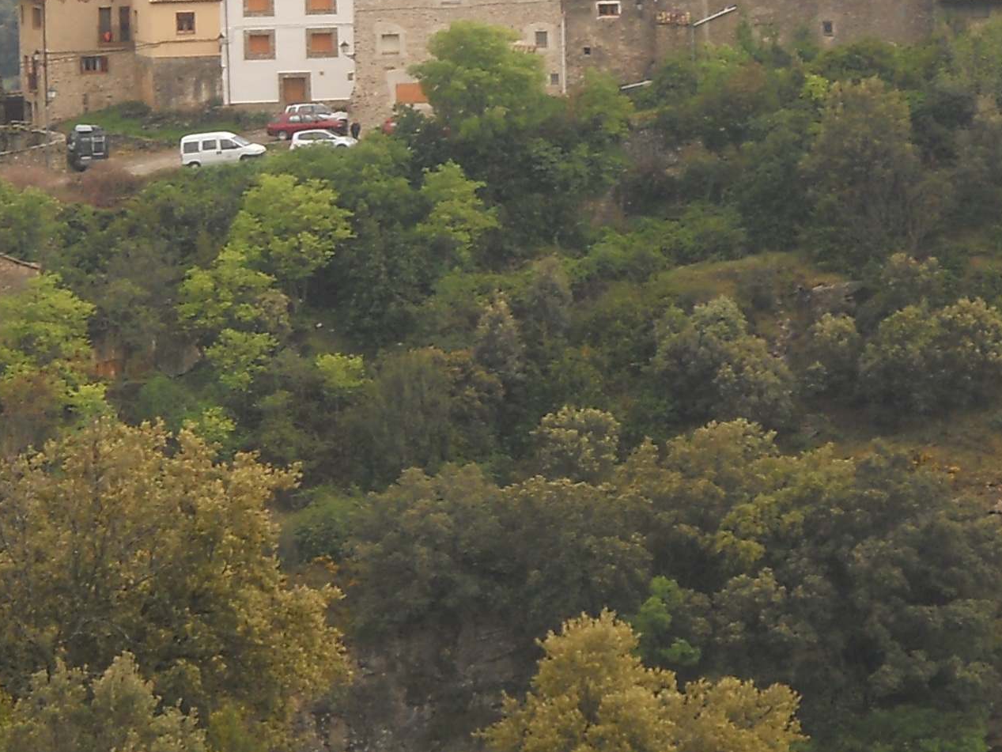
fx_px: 7905
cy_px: 149
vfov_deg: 5.4
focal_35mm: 273
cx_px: 413
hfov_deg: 7.3
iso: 80
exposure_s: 1/125
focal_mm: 17.48
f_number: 5.3
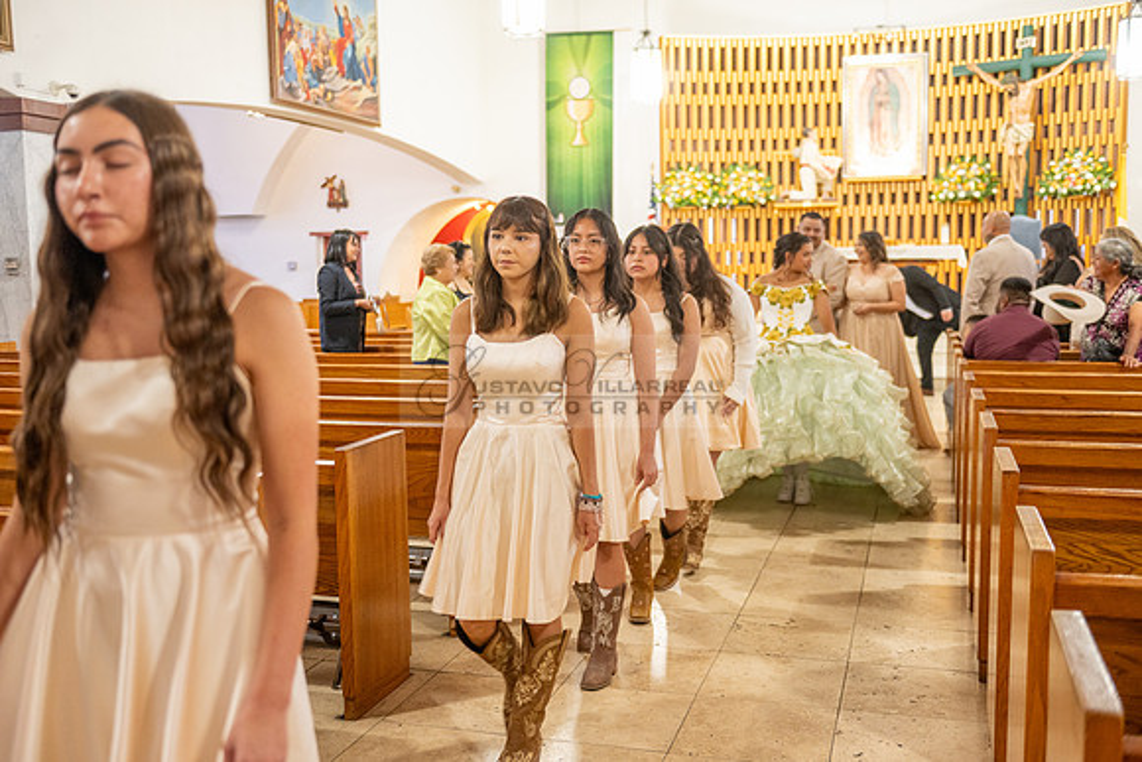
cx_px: 571
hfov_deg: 53.1
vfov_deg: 36.9
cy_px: 381
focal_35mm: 36
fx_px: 1142
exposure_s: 1/100
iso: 1600
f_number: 2.8
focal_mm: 36
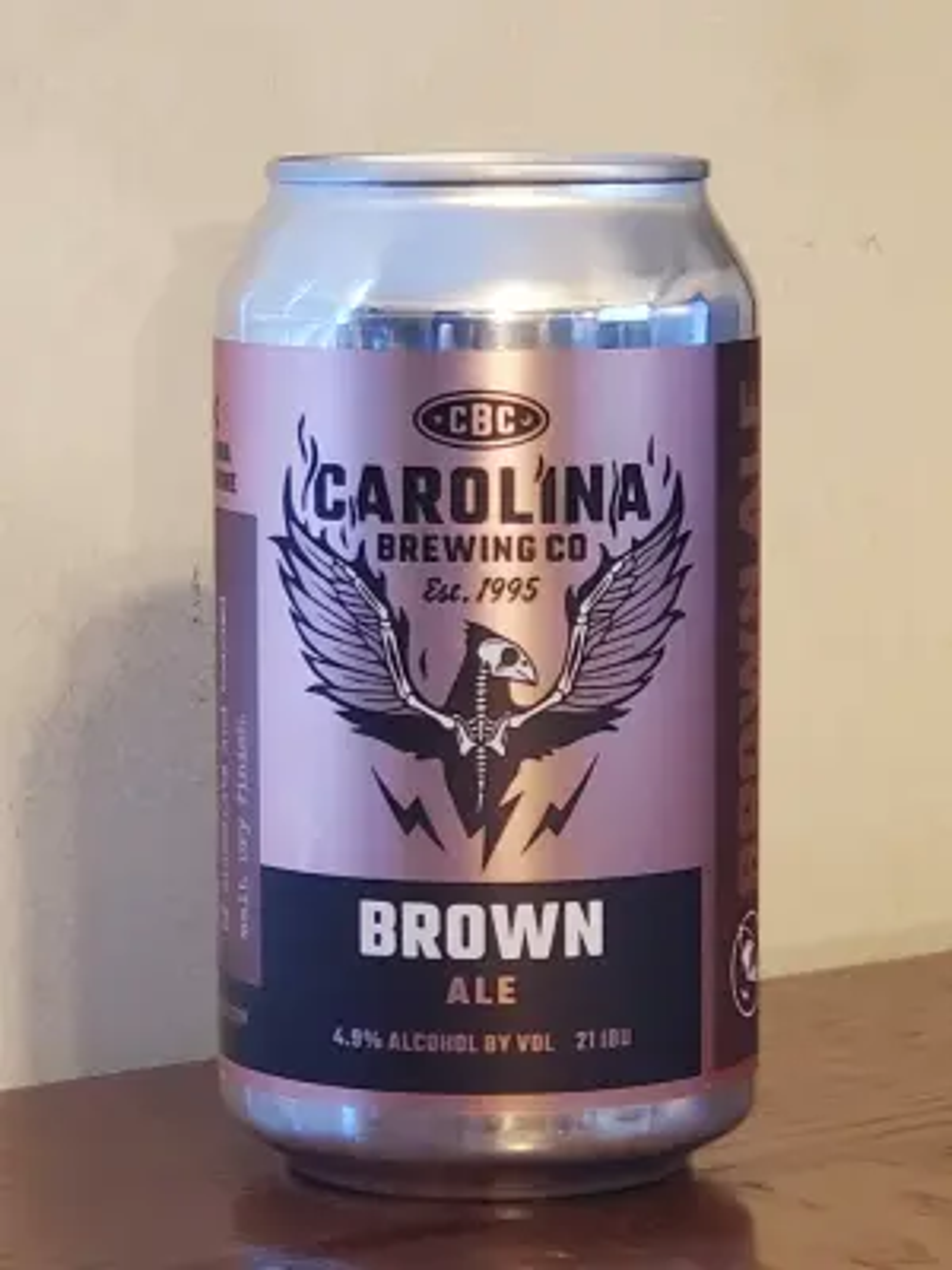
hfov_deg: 28.0
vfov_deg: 36.8
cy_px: 635
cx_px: 476
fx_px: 1907
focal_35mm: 52
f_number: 2.4
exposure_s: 1/15
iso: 320
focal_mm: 6
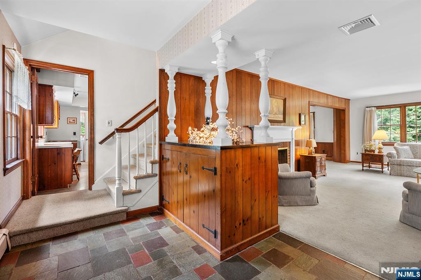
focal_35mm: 16
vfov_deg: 73.7
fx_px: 187
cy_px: 140
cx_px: 210
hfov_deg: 96.8
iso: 200
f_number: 8
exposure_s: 1
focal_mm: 16
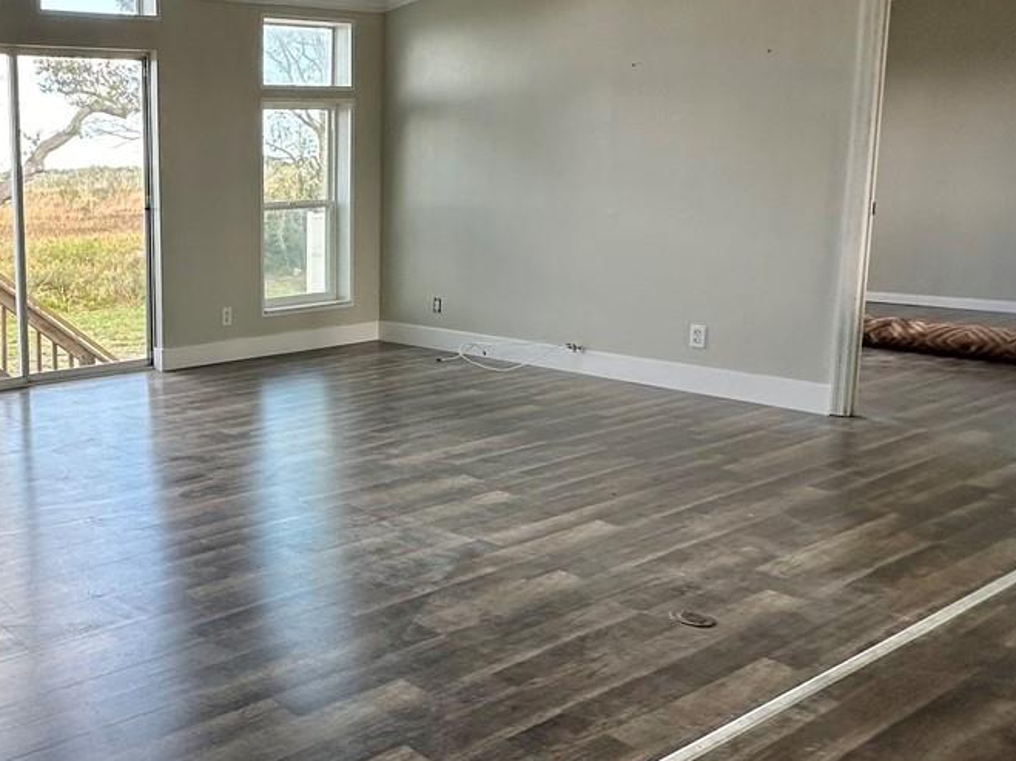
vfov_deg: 41.7
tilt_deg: -7.9
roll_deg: +2.0
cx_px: 77
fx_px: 998
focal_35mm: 34
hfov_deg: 47.7
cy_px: 319
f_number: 2.2
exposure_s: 1/157
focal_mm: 2.22
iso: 40
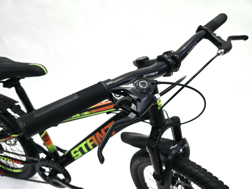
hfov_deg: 73.9
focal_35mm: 23
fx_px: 167
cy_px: 94
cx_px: 126
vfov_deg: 58.9
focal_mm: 6.3
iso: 200
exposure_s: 1/120
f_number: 1.7
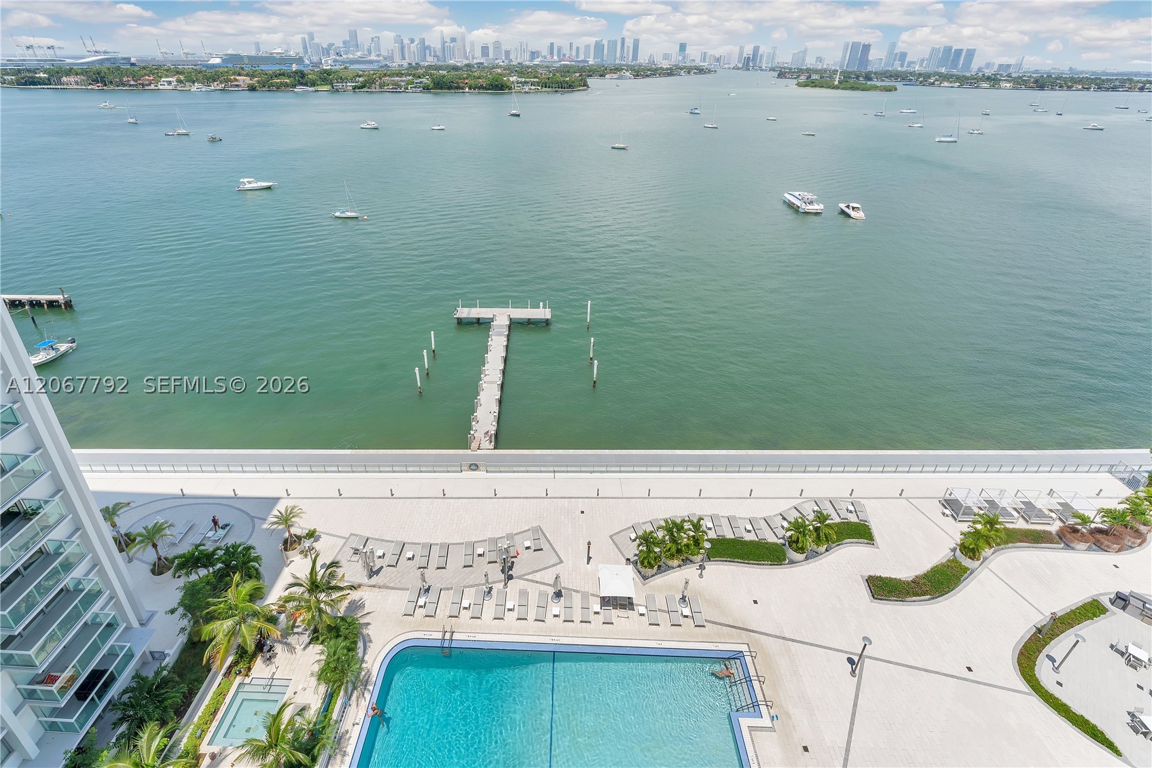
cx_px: 576
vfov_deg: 78.8
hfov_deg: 101.9
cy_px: 384
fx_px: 467
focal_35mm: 15
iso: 100
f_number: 10
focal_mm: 14.6
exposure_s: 1/200
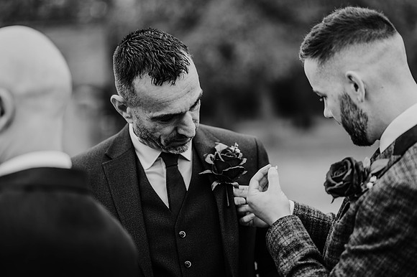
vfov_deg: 16.1
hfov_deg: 23.9
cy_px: 138
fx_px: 984
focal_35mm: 85
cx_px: 208
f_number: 1.8
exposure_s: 1/320
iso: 100
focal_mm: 85
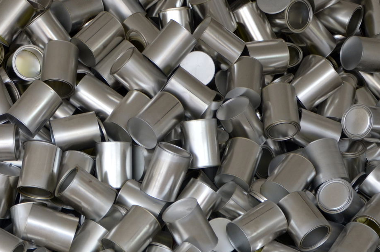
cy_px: 243
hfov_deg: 19.2
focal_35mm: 106
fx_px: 1117
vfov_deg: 12.7
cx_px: 101
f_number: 4.2
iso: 400
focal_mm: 34
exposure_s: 1/60
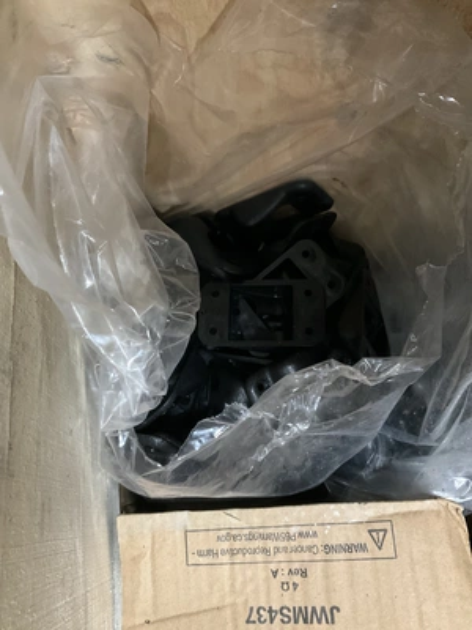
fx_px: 527
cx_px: 236
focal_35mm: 29
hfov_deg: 48.2
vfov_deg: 61.7
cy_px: 315
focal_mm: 3
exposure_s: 1/24
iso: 500
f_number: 1.8
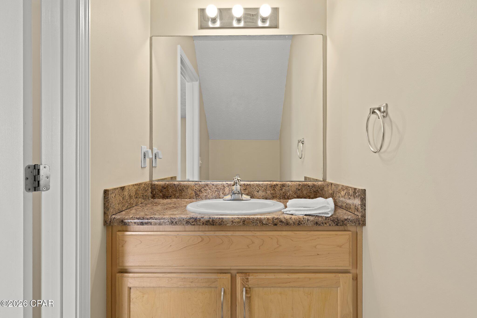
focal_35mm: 22
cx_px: 238
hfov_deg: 78.6
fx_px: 291
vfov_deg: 57.2
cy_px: 159
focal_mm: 22
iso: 500
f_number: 9
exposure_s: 1/2
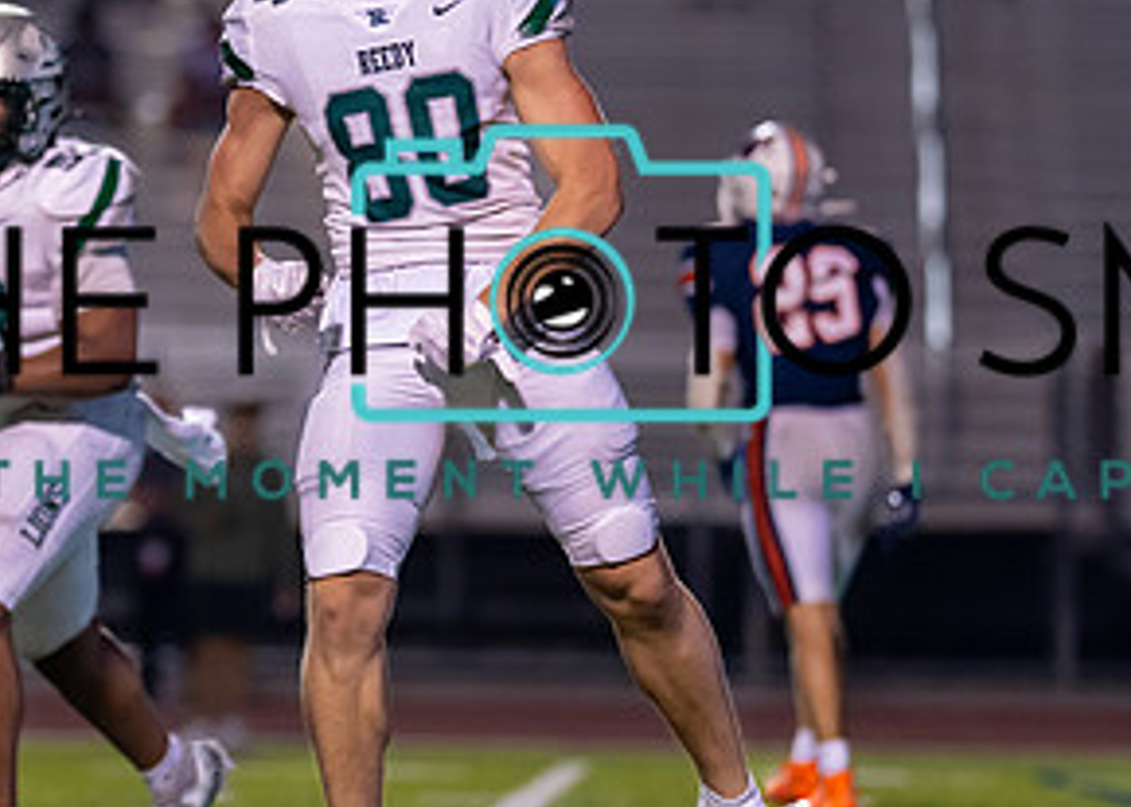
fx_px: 11850
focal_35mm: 369
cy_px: 320
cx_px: 216
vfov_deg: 3.9
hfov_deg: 5.5
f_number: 1.8
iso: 1600
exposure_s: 1/1000
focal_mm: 135
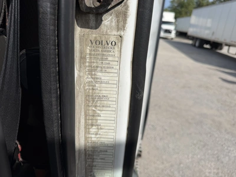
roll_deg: -5.6
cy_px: 88
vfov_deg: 56.8
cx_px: 118
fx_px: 164
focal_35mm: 24
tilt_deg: -19.7
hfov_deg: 71.6
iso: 80
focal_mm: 6.76
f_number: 1.78
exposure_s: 1/6711
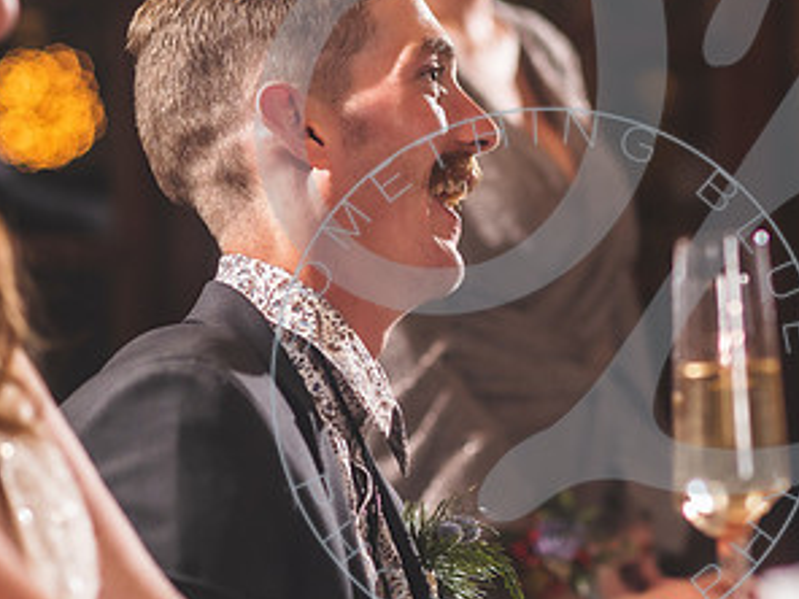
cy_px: 158
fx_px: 3693
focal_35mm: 160
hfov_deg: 12.3
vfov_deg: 9.3
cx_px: 683
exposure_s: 1/200
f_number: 2.8
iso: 800
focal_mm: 85
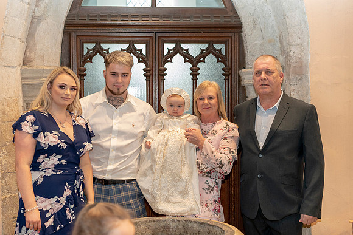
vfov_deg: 24.6
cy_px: 118
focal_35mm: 55
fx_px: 539
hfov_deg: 36.2
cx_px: 176
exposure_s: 1/160
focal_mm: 55
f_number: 4
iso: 3200
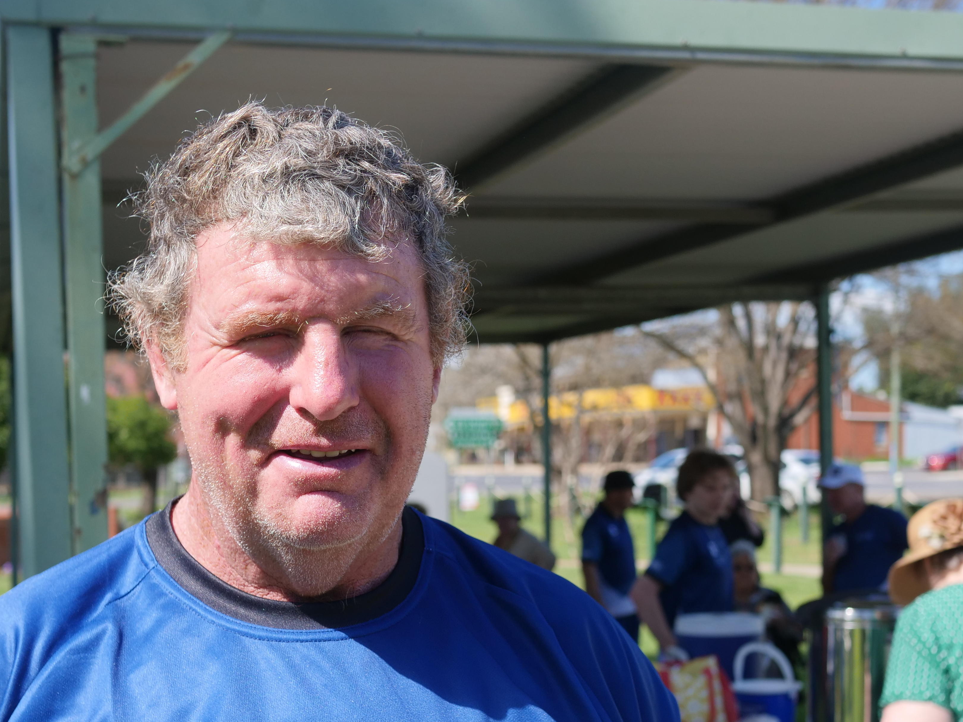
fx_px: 1725
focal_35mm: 62
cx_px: 502
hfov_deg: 31.2
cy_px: 494
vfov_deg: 23.5
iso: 200
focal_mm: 20
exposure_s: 1/1300
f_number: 3.2
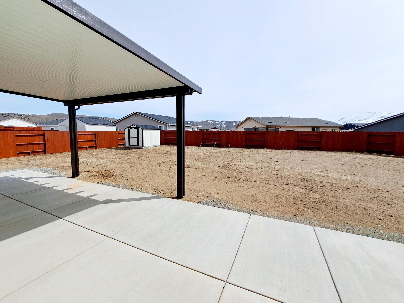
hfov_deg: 97.5
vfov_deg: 81.7
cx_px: 174
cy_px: 146
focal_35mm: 15
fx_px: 175
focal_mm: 1.74
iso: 50
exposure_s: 1/2500
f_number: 2.2
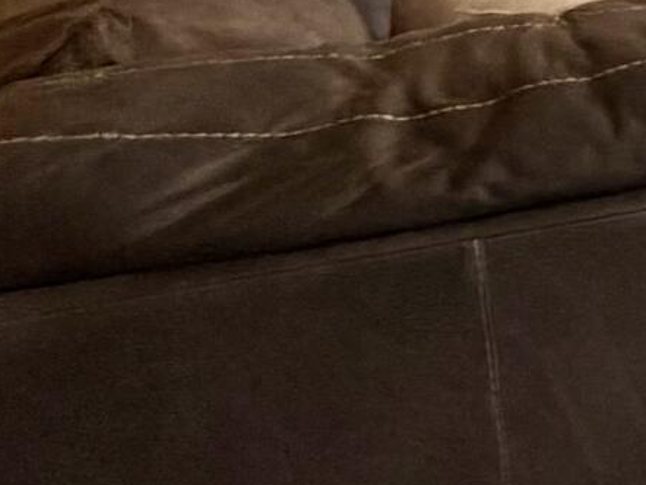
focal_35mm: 95
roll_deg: -2.3
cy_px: -352
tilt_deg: -5.5
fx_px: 1774
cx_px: 1741
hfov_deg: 12.8
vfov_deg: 14.0
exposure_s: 1/60
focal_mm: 2.22
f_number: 2.2
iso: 320
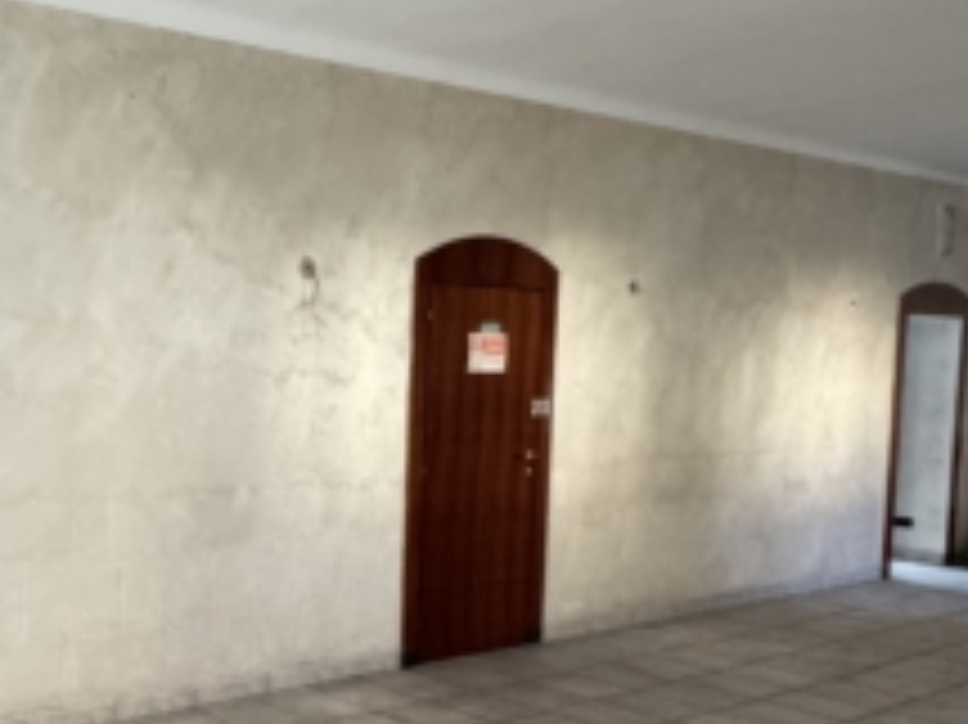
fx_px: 1062
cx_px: -36
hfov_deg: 41.4
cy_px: 454
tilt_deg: -4.1
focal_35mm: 38
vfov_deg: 37.5
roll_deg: -0.1
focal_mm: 2.22
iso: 500
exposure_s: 1/60
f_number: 2.2
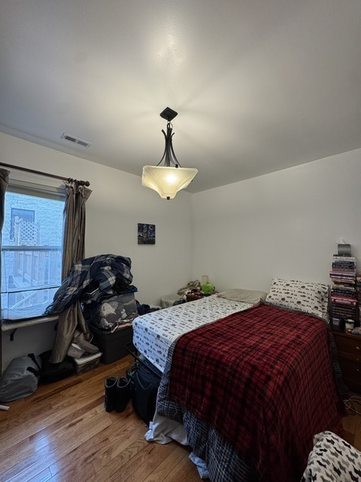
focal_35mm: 14
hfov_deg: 85.7
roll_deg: -1.0
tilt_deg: +3.2
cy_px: 241
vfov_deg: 102.1
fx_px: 195
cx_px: 180
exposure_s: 1/120
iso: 200
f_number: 2.2
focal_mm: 2.22
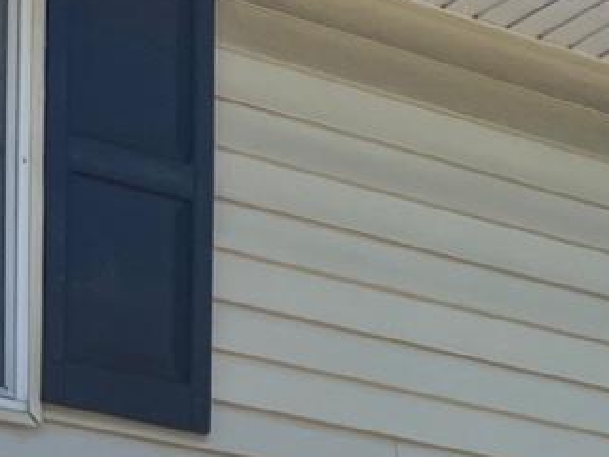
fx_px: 2922
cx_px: 1692
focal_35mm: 166
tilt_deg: +2.6
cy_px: 1081
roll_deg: +1.8
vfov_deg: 8.3
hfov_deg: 9.7
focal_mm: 5.7
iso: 50
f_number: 1.5
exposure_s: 1/2457
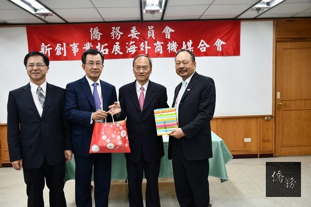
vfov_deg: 43.6
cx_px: 156
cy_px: 104
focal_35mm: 30
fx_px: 259
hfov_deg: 61.9
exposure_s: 1/60
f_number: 3.8
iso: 400
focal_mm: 20
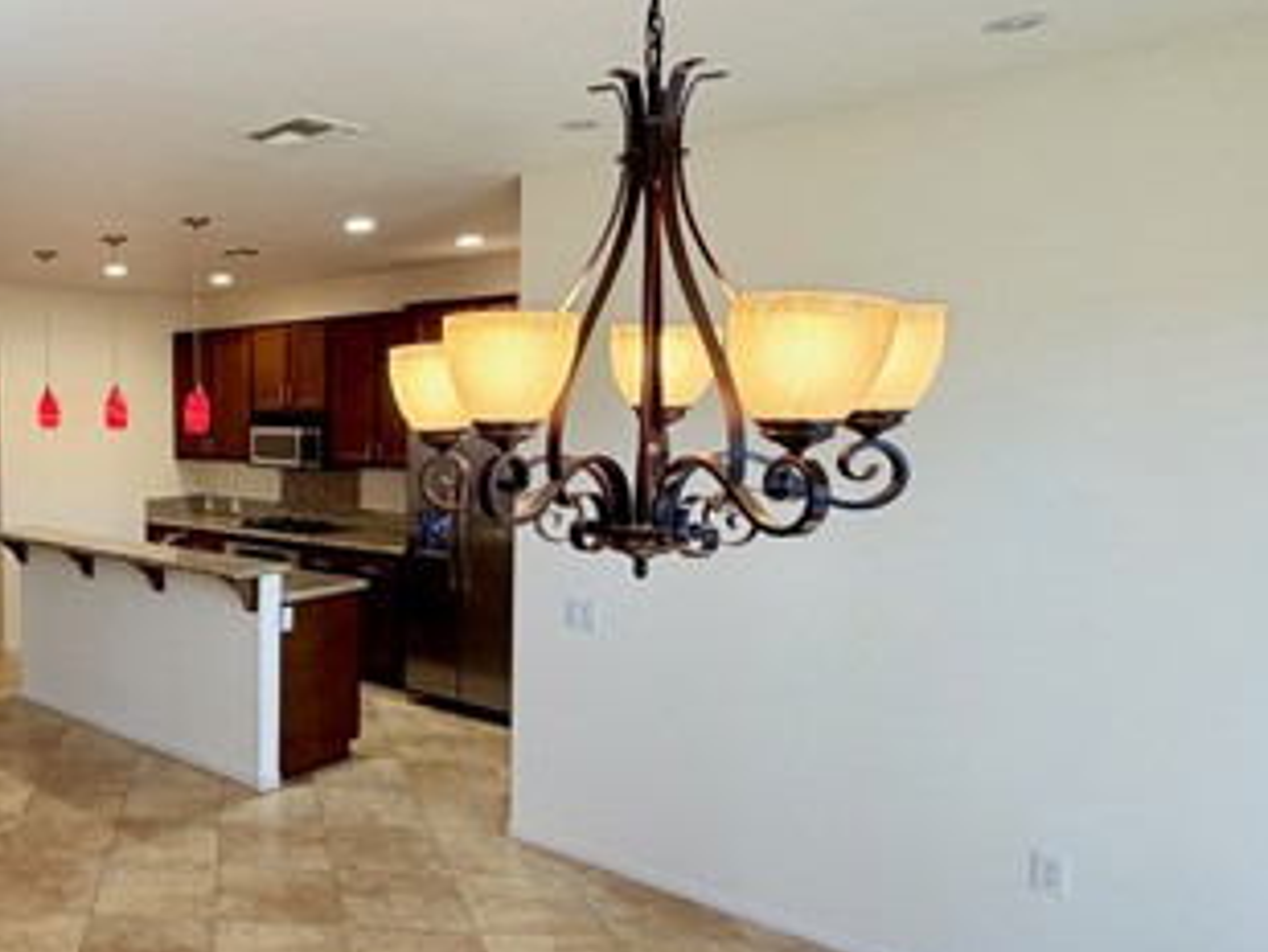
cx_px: 127
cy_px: 476
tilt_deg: -4.3
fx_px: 1063
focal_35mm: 29
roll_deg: +1.2
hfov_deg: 53.9
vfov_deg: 48.3
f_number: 2.2
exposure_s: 1/120
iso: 200
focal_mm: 2.22
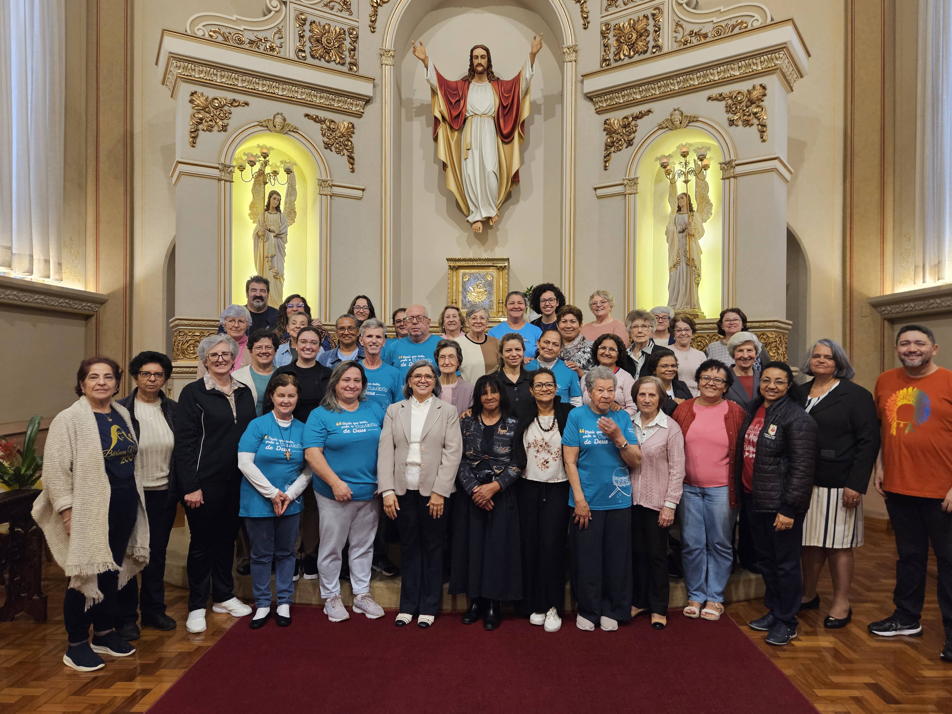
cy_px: 358
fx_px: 660
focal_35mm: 24
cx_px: 494
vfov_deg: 56.8
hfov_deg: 71.6
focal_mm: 5.4
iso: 640
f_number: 1.8
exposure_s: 1/120
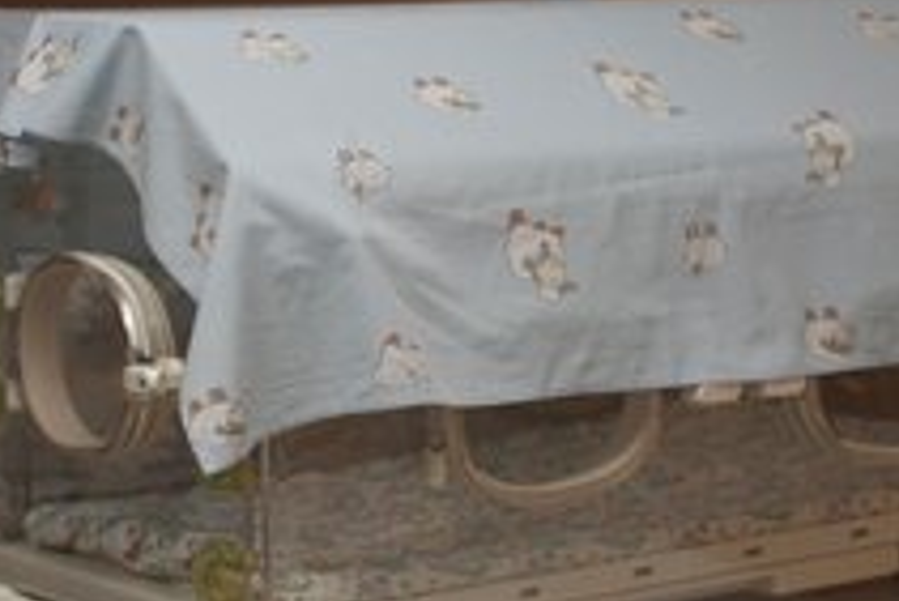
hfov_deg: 14.4
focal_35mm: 142
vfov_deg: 9.7
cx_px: 362
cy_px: 369
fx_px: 3548
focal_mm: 75
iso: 800
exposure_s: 1/160
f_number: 4
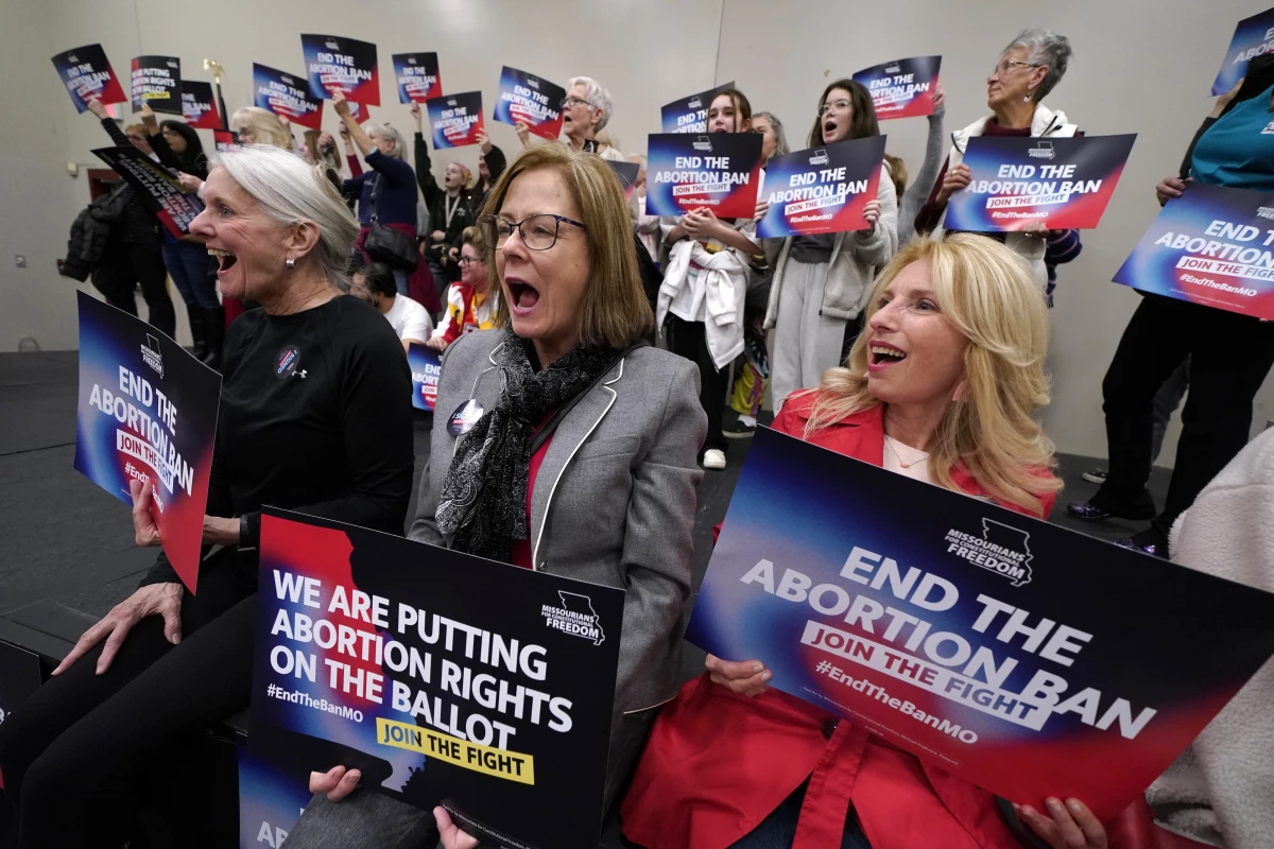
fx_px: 531
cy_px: 424
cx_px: 637
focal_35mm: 15
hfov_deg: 100.4
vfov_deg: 77.3
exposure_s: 1/125
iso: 4000
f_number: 4
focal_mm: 15
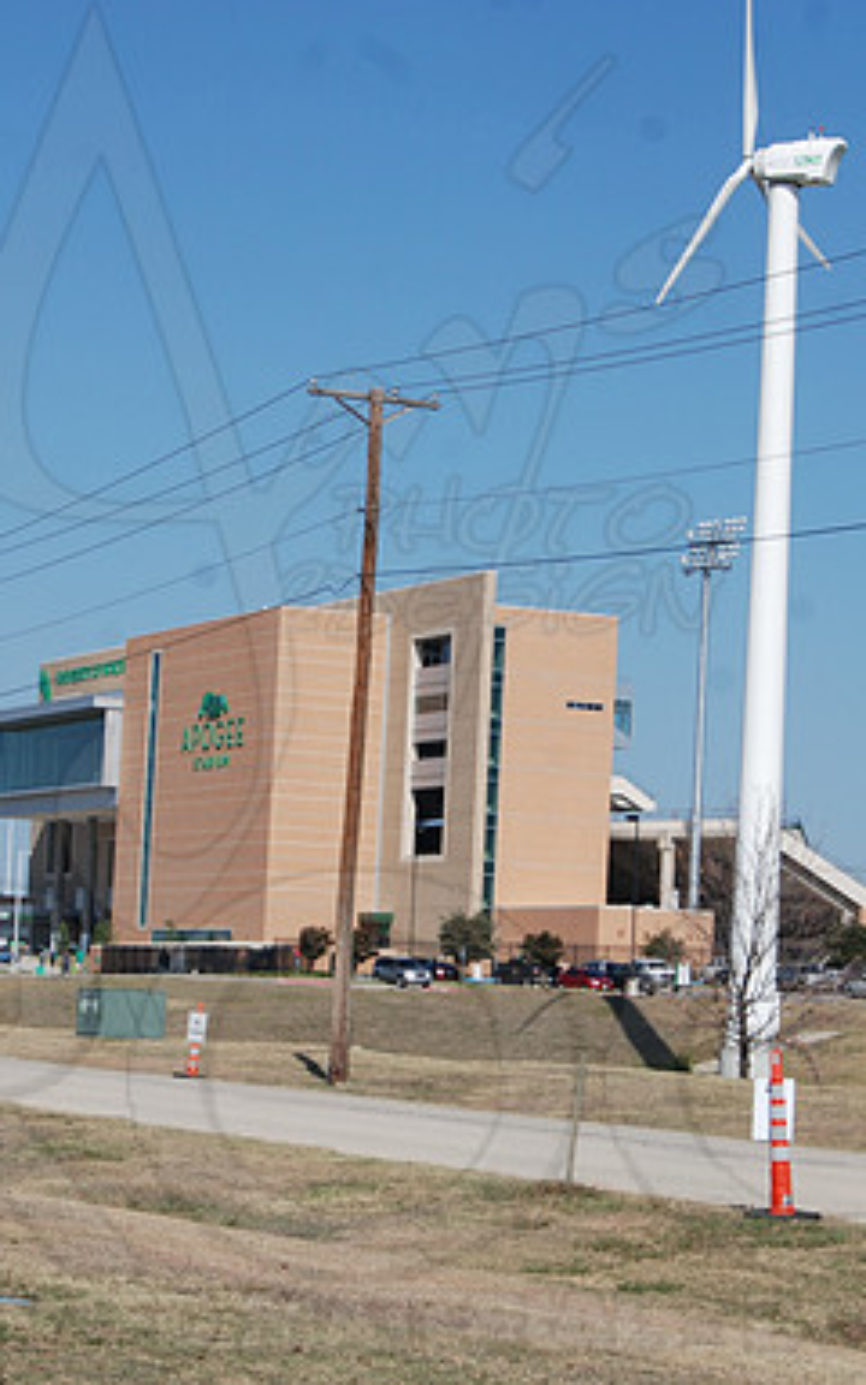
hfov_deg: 13.5
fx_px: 3663
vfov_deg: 21.4
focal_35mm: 97
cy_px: 692
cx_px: 440
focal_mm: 42
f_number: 9
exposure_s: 1/320
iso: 100
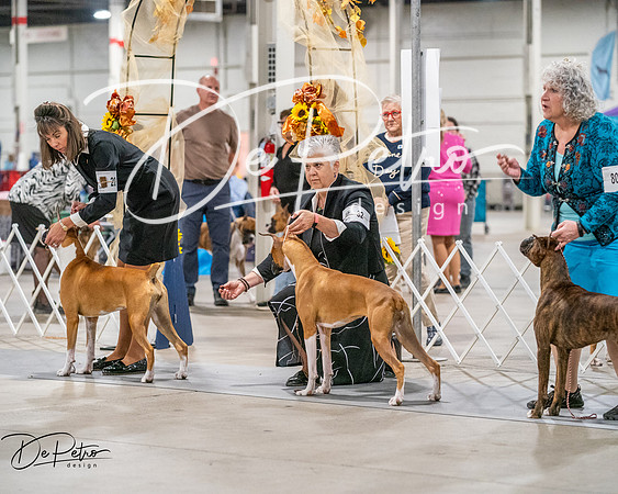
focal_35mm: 132
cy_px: 247
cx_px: 309
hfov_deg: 14.6
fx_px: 2409
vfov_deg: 11.7
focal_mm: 117
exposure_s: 1/250
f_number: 3.5
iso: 6400
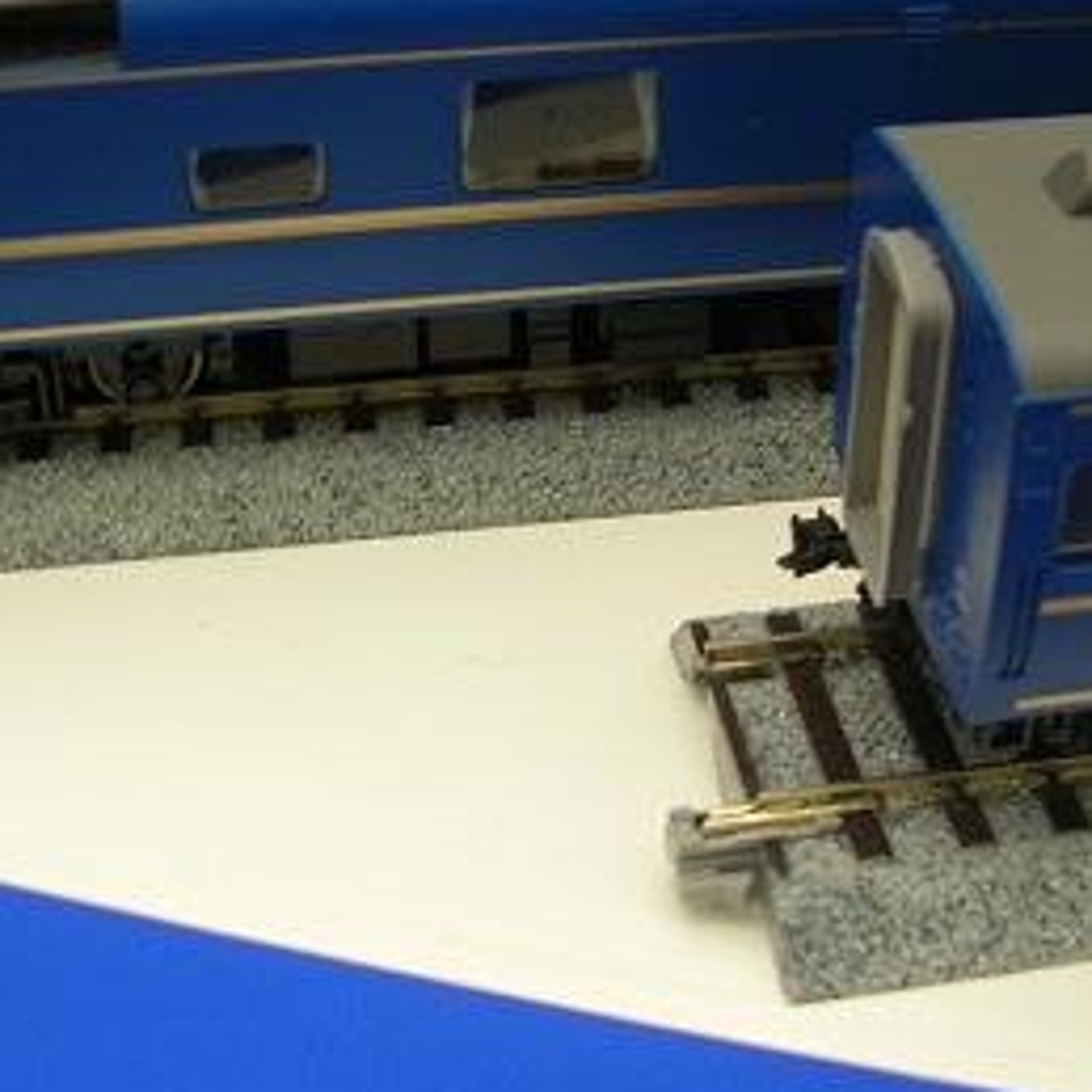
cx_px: 635
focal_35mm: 59
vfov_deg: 29.0
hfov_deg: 29.0
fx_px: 2106
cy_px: 420
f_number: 2.8
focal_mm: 5.8
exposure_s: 1/17
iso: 50
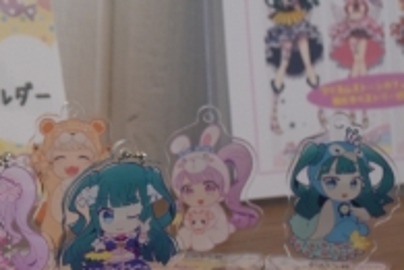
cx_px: -48
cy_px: 164
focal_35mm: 126
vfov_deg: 10.9
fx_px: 1414
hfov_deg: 15.8
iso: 400
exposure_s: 1/60
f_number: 4.8
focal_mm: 32
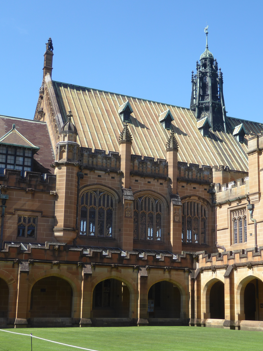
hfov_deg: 27.0
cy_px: 193
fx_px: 547
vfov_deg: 35.5
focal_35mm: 54
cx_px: 161
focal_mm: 7.8
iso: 80
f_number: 3.9
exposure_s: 1/400
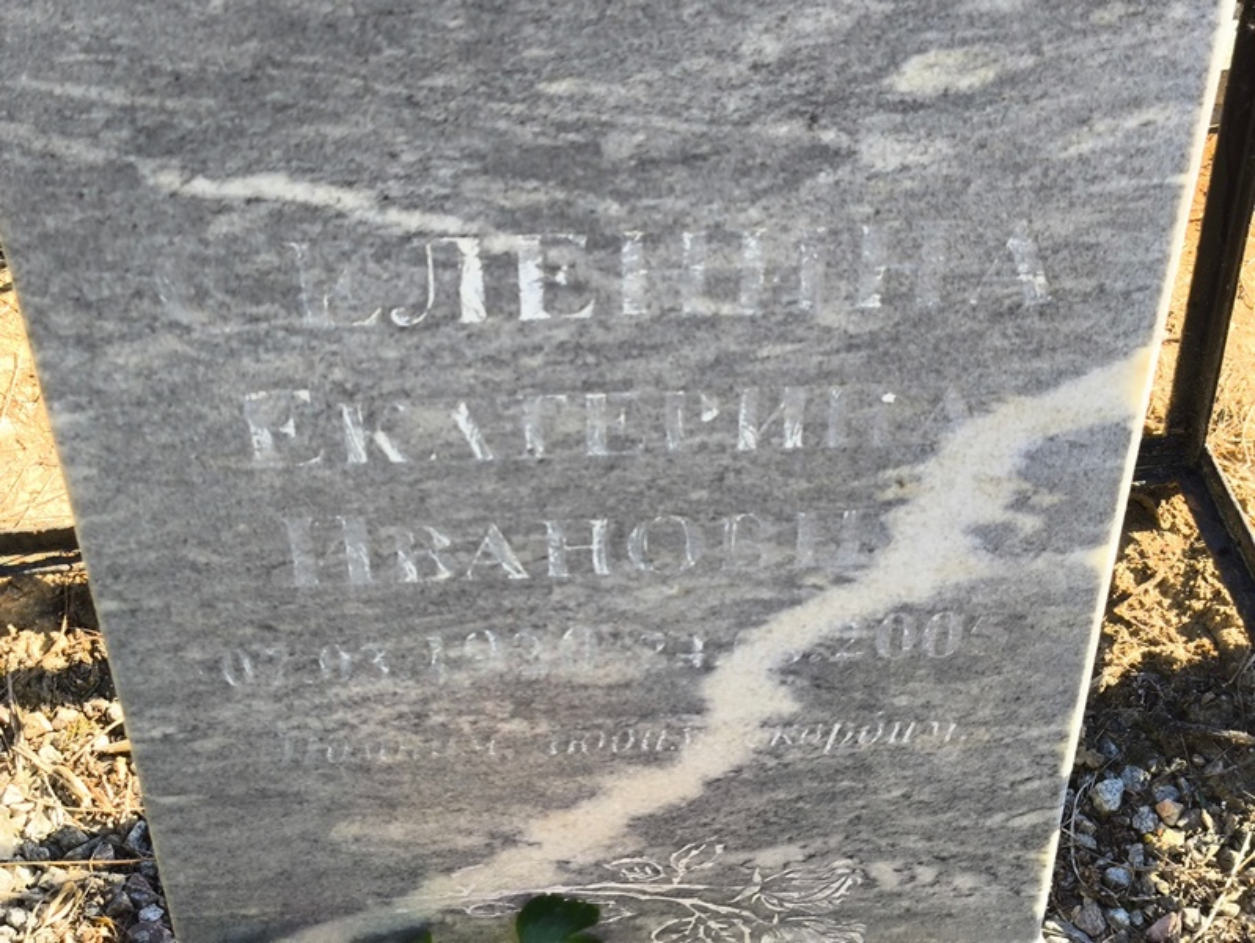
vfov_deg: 29.1
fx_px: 1814
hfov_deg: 38.2
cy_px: 472
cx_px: 628
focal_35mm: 50
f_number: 1.7
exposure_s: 1/298
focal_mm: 4.71
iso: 50
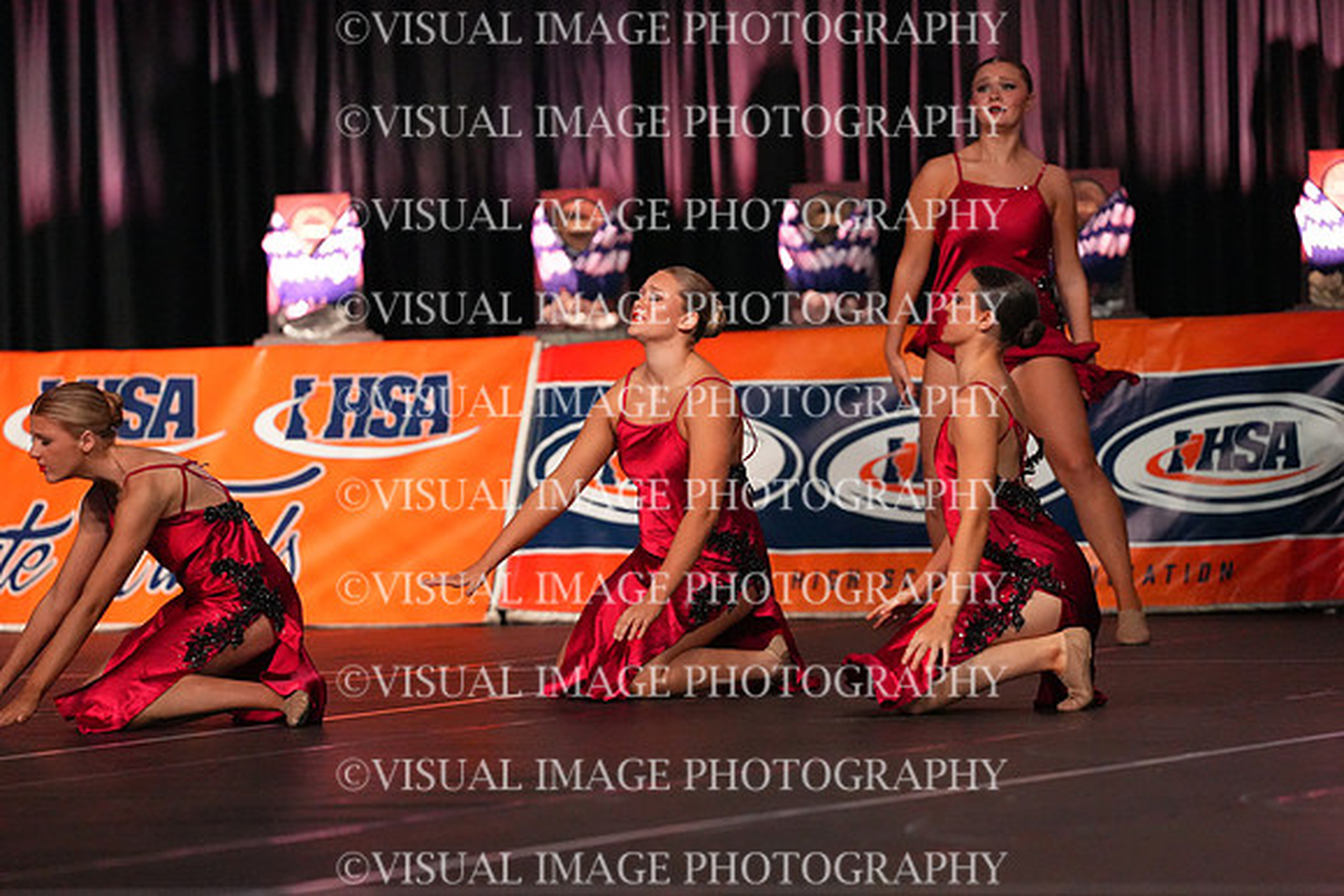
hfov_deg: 6.9
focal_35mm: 300
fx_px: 11202
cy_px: 448
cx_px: 672
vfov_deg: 4.6
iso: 16000
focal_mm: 300
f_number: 3.5
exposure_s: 1/1250
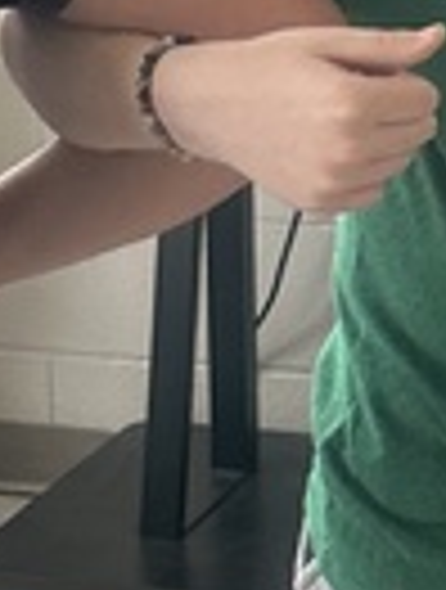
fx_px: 3197
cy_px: 351
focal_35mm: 187
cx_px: 261
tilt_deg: -15.6
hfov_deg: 8.0
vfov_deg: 10.5
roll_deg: -0.8
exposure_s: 1/100
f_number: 1.78
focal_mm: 6.86
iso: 125
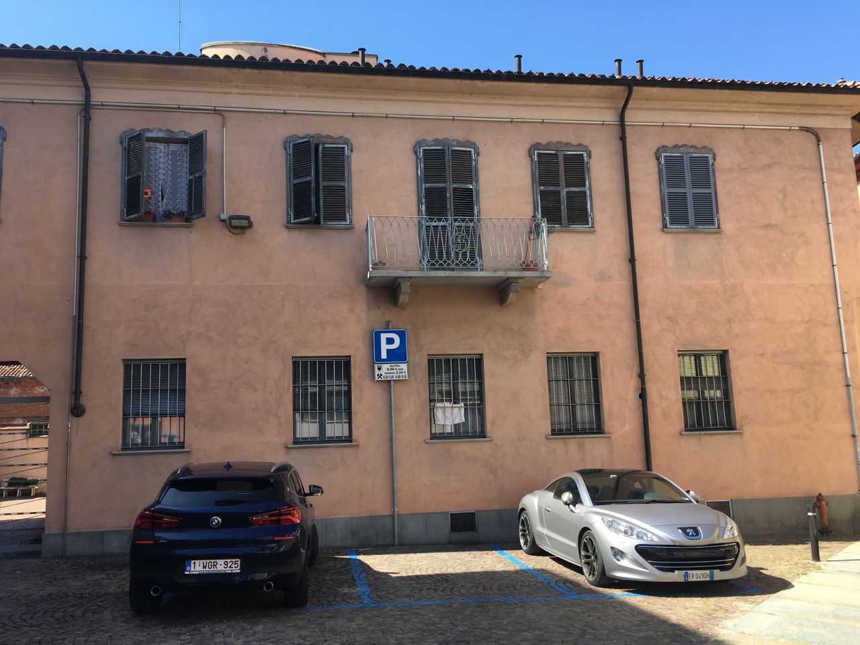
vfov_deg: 48.2
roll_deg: +2.3
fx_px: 720
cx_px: 430
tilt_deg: +9.4
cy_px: 322
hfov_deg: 61.7
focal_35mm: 29
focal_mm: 4.15
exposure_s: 1/620
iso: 25
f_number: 2.2
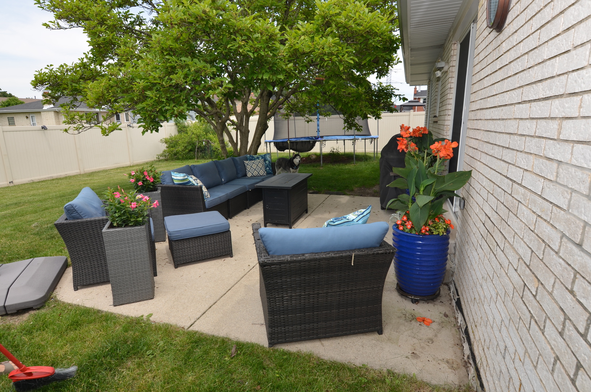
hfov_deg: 85.5
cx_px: 296
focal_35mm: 20
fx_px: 319
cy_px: 196
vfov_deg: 63.0
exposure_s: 1/200
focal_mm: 13
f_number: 7.1
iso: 100
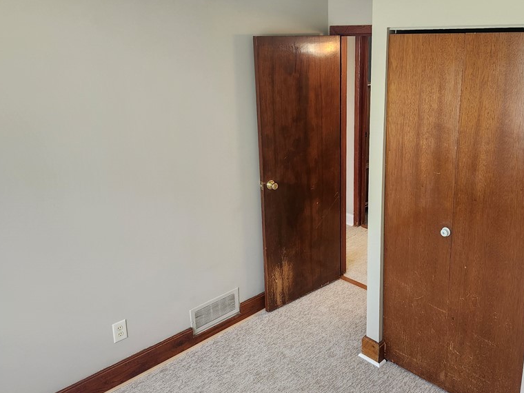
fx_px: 469
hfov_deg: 57.7
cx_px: 323
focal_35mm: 31
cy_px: 170
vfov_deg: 45.3
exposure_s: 1/120
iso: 400
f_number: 1.8
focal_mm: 5.54
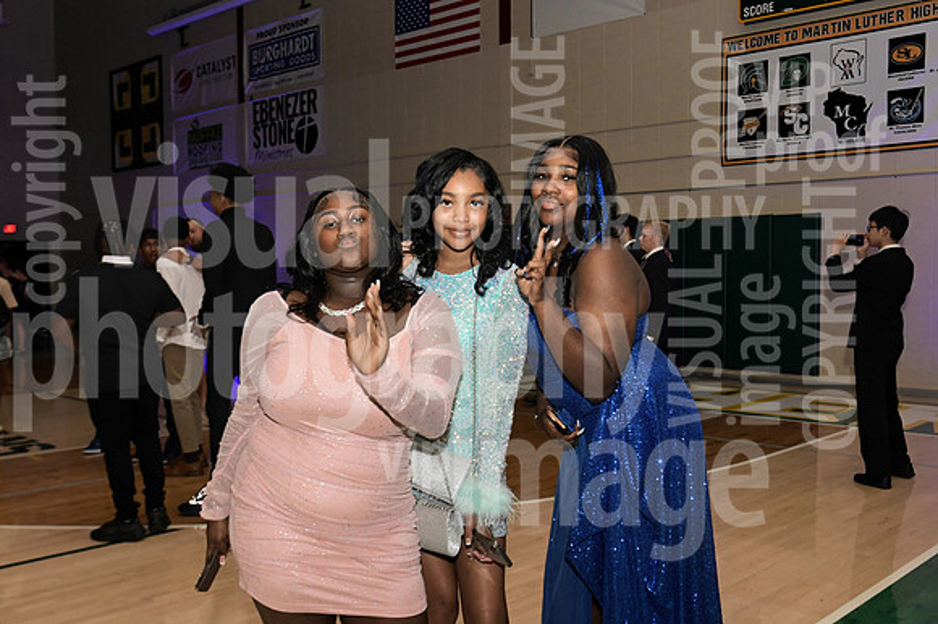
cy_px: 312
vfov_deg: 35.0
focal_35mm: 38
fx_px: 990
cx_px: 469
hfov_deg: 50.7
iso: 1600
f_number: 8
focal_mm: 32
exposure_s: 1/100
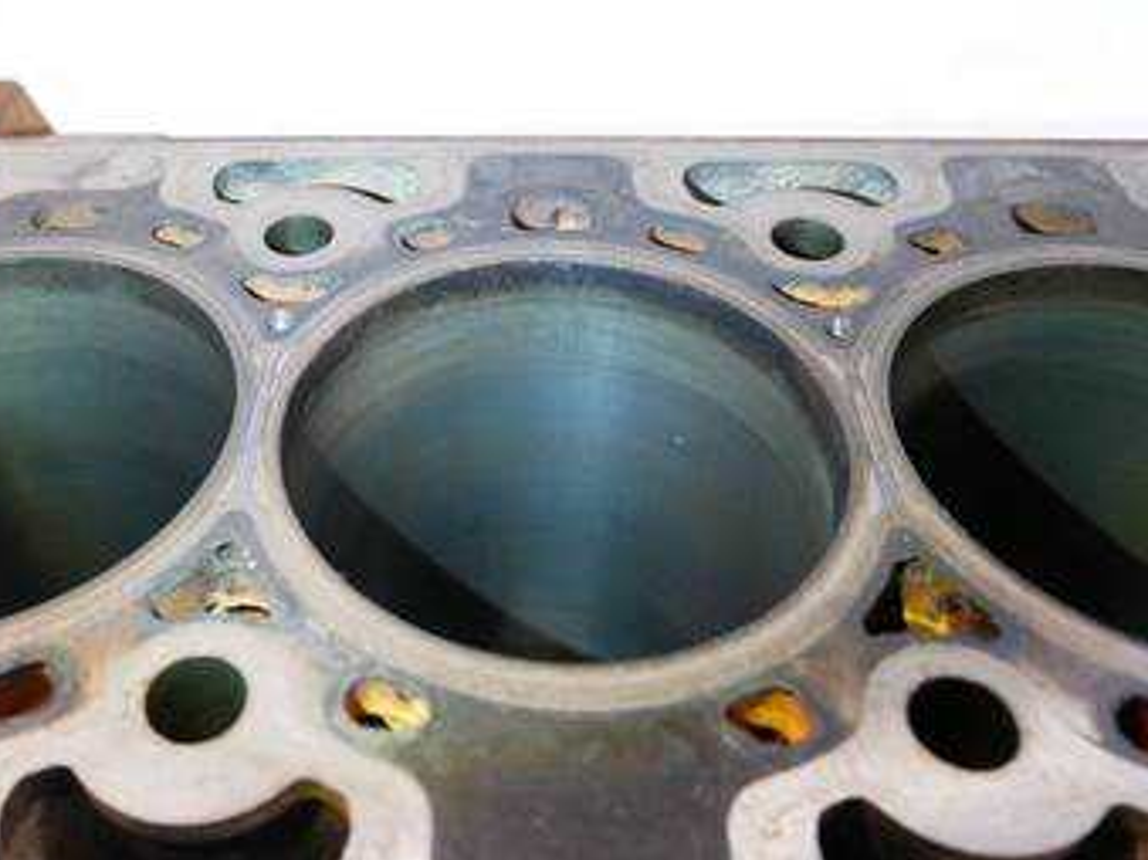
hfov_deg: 53.0
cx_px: 393
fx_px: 1127
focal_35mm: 34
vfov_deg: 41.7
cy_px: 366
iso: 1250
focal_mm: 12
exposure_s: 1/60
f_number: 3.5
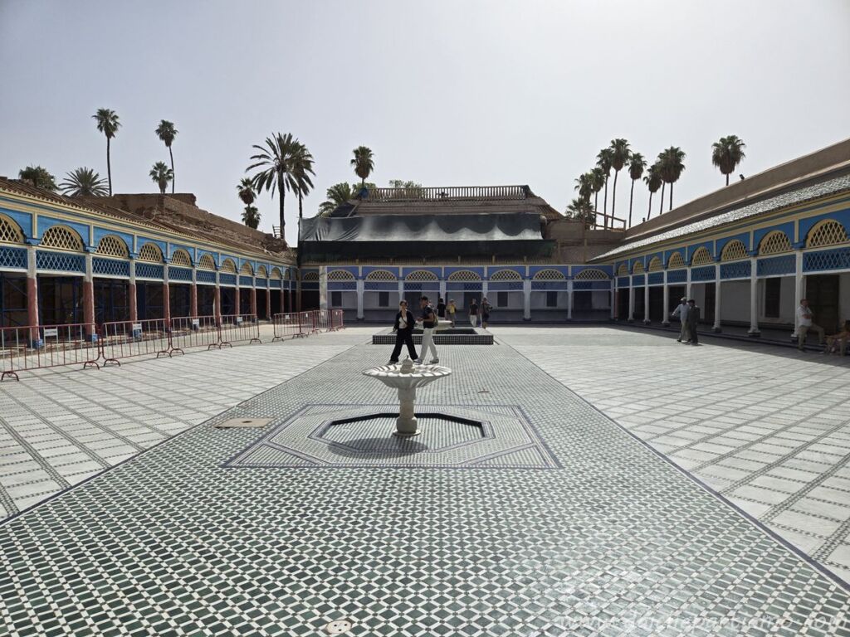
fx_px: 565
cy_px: 318
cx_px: 425
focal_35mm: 23
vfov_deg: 58.9
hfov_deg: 73.9
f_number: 1.8
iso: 25
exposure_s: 1/3336
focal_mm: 5.4
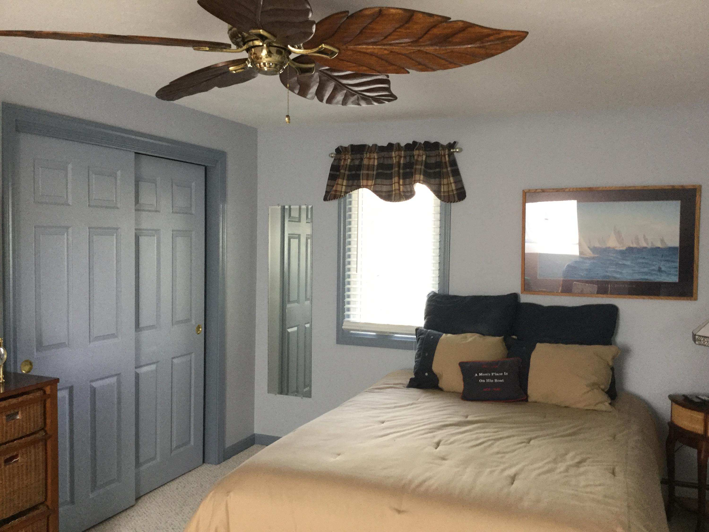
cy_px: 266
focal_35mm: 31
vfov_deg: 45.4
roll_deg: -2.2
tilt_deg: -1.6
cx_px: 354
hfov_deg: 58.4
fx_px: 635
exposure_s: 1/30
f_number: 2.4
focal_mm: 3.3
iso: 100
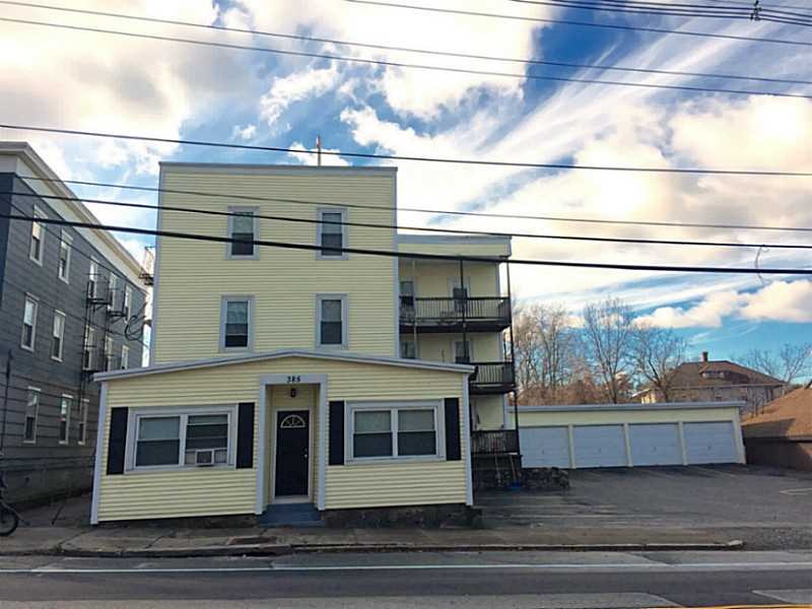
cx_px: 406
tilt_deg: +10.5
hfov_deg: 61.7
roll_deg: +1.1
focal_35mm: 29
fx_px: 680
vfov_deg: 48.2
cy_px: 304
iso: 32
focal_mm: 4.15
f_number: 2.2
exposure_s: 1/1883
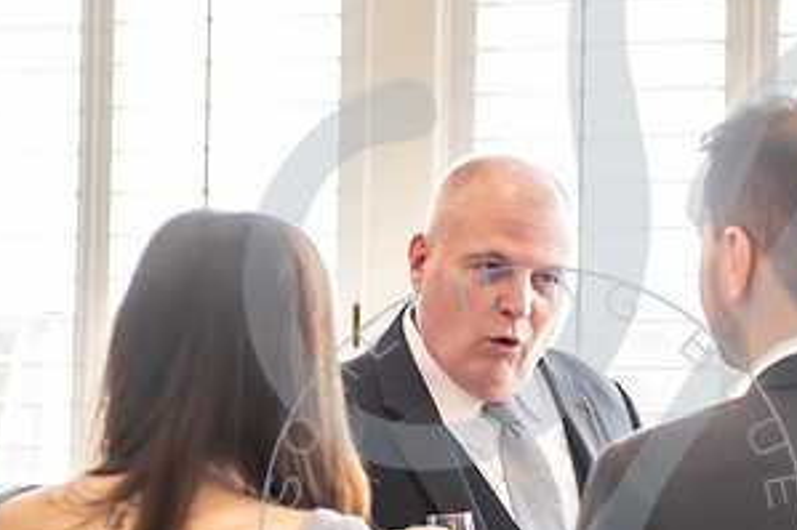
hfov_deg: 15.0
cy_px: 316
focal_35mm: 136
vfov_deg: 10.1
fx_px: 3009
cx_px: 666
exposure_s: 1/160
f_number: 2.8
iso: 400
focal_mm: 70
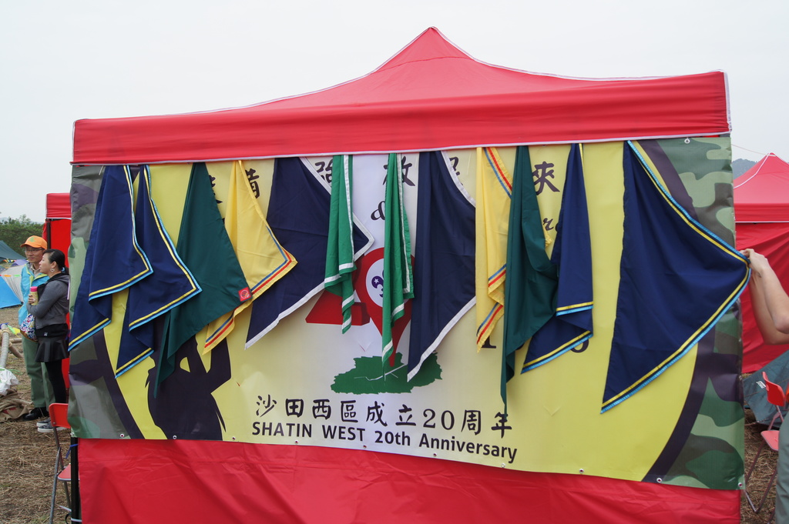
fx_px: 723
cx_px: 394
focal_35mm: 33
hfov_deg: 57.3
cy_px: 262
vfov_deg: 39.9
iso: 100
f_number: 5.6
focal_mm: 22
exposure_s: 1/80
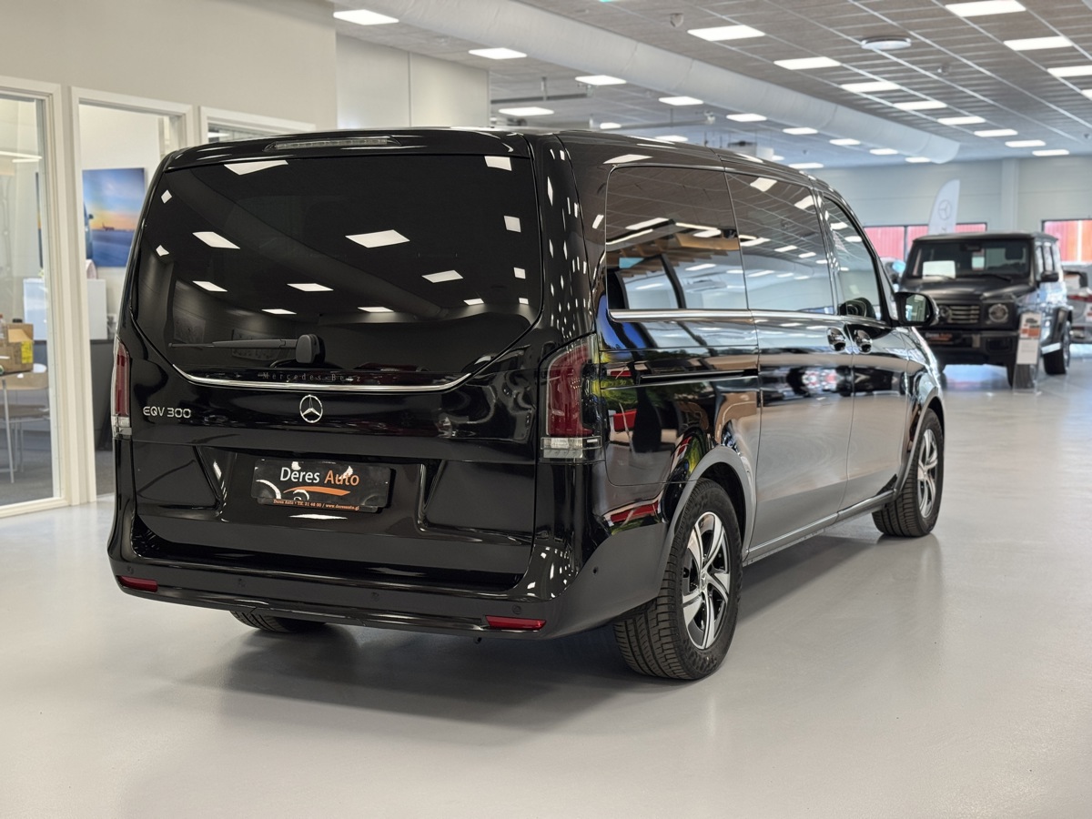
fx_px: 1514
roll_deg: +0.8
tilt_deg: -4.9
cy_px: 410
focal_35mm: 48
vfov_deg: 30.3
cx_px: 546
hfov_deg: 39.7
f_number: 1.78
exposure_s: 1/100
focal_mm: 6.76
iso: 125
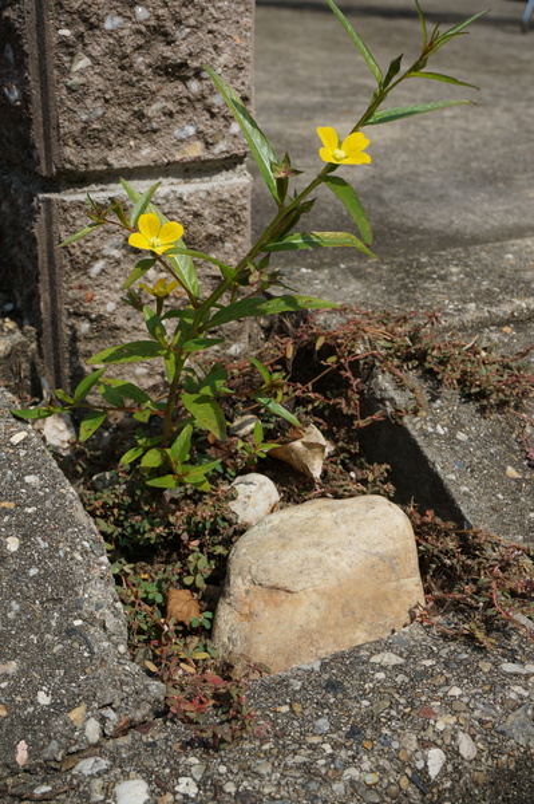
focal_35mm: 46
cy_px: 402
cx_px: 267
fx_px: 1036
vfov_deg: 42.4
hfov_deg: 28.9
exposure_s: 1/250
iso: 100
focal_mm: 31
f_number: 9
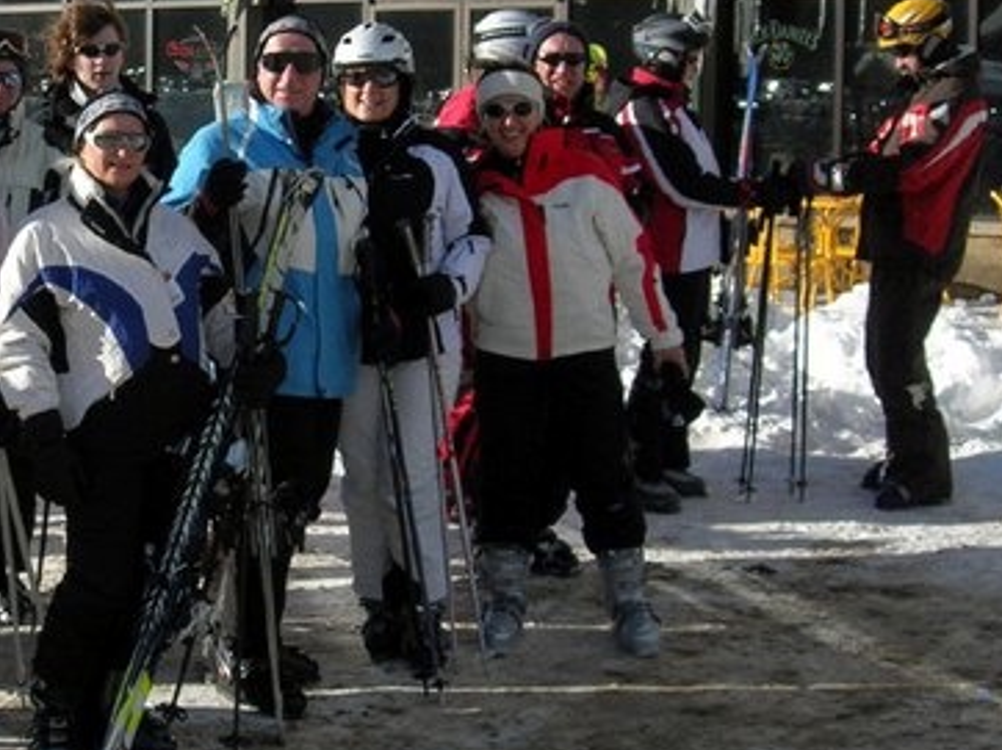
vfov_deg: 17.5
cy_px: 293
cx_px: 172
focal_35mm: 84
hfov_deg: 22.9
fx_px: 2430
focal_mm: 7.8
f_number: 4.8
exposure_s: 1/626
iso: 64
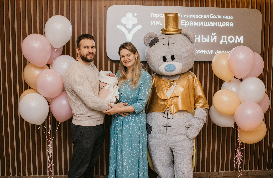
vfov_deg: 34.6
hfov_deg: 51.0
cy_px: 82
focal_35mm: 38
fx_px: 286
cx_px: 145
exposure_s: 1/160
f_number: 4
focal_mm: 35
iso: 400
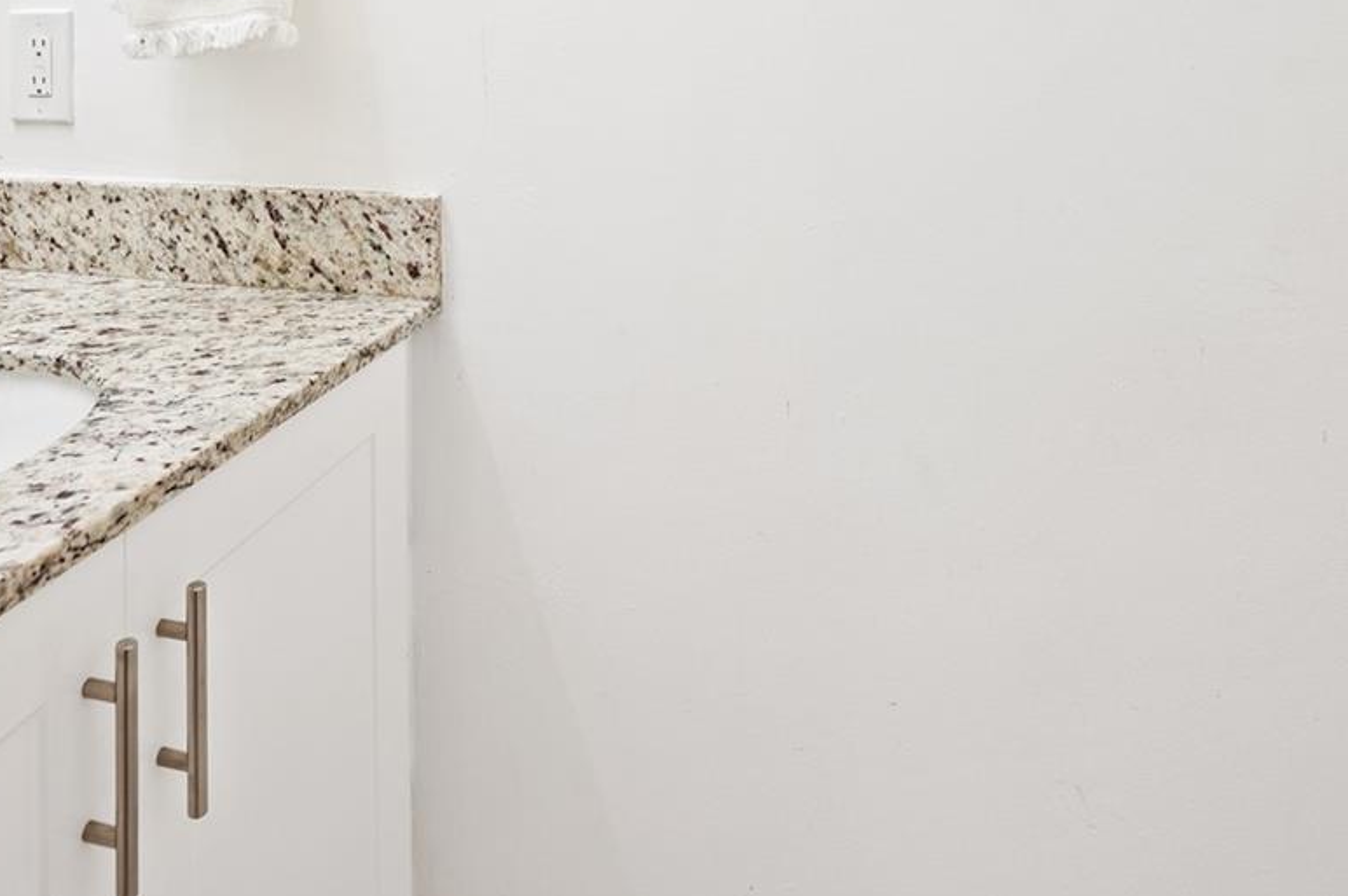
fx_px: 1085
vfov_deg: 39.7
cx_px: 538
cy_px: 6
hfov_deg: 63.1
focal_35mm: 29
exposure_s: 1/50
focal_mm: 14
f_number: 3.5
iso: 200
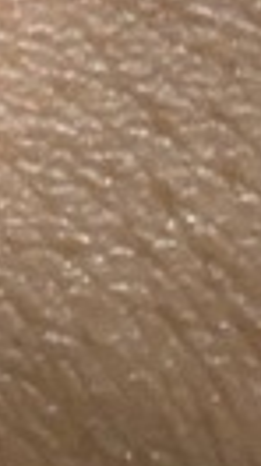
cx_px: -1058
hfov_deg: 4.8
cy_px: 759
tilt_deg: -21.5
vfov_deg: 10.0
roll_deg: -3.8
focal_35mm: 206
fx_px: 2541
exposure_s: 1/33
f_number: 1.8
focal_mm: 4.25
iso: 500
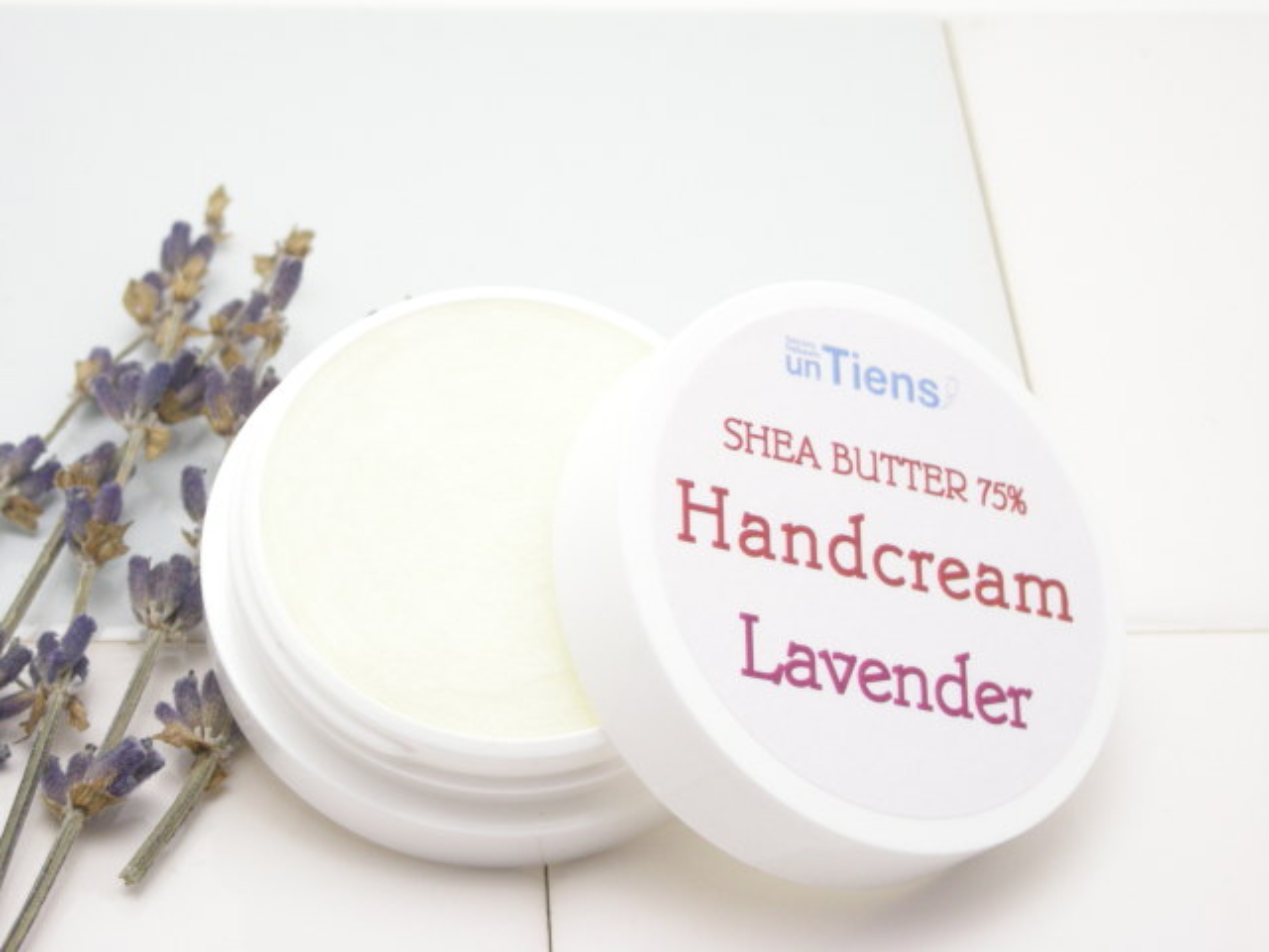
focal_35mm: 105
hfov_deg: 18.7
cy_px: 476
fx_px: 3849
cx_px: 634
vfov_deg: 14.1
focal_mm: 17.1
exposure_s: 1/60
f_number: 4.7
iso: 267
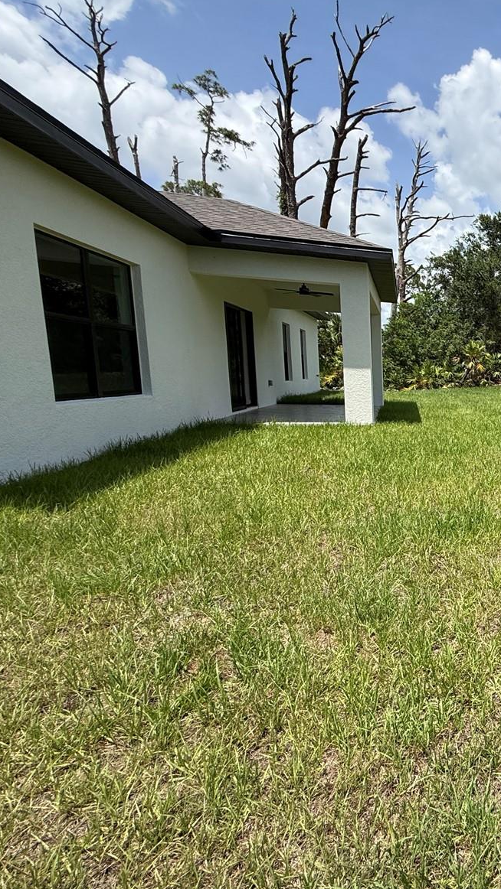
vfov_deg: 83.8
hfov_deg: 38.7
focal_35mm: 21
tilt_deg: -8.8
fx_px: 496
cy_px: 439
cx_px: 607
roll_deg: -1.5
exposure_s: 1/1464
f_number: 2.2
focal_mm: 2.22
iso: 50
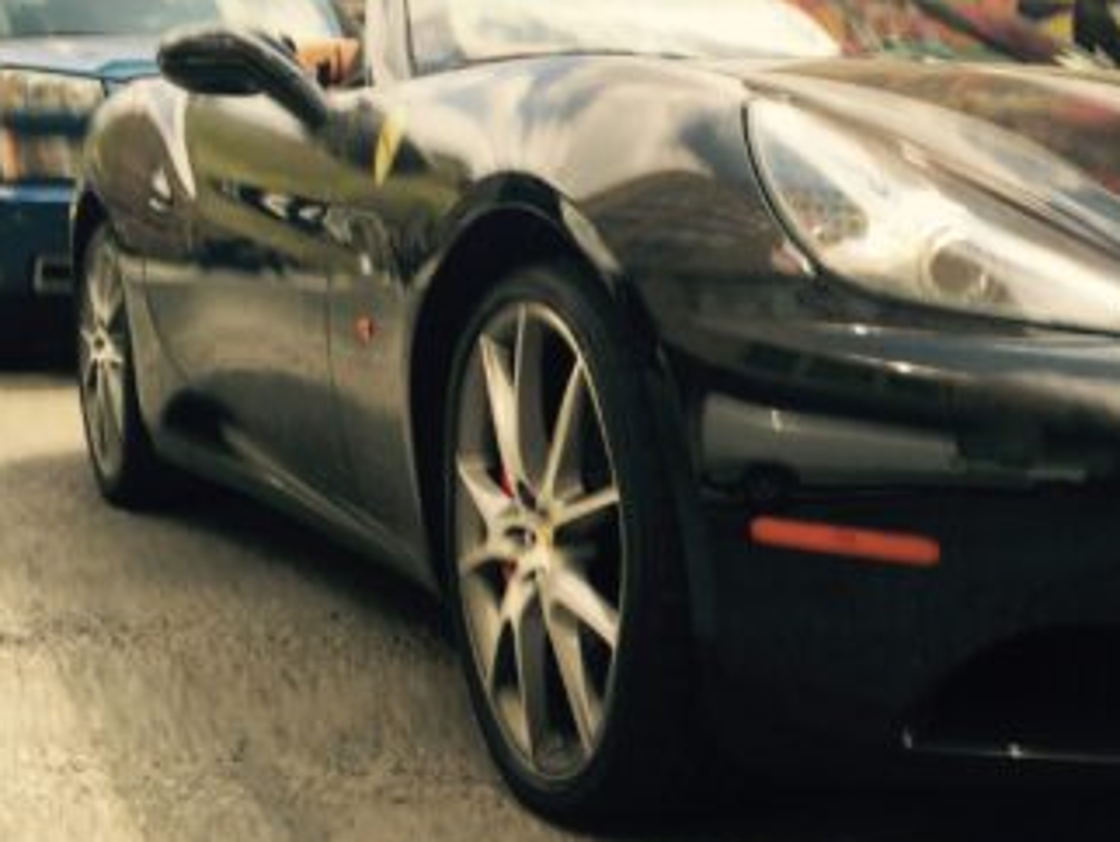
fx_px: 1748
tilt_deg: -4.7
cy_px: 334
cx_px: 981
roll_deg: +1.8
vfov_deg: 27.0
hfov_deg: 33.8
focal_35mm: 54
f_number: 2.2
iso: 32
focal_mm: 4.15
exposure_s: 1/706
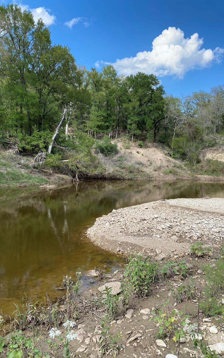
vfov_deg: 66.5
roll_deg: -2.2
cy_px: 177
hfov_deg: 44.5
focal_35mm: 28
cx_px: 110
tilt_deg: -1.2
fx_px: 273
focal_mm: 4.25
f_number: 1.8
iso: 32
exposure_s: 1/1206
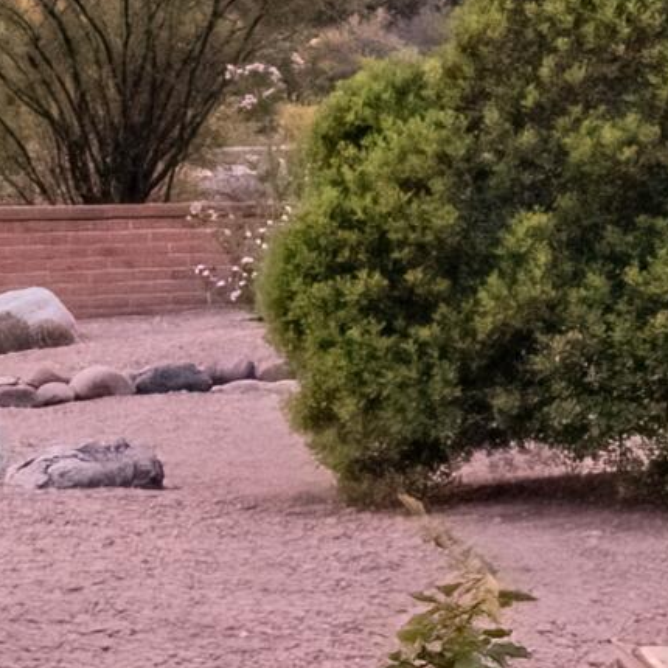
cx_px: 233
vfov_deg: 10.9
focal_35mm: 160
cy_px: 151
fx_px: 3493
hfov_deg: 10.9
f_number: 20
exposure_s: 1/3
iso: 800
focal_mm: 18
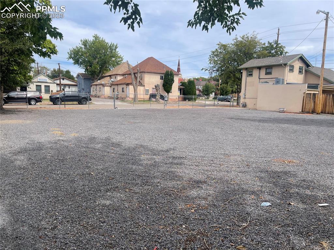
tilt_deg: -6.4
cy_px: 125
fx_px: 241
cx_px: 167
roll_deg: -1.7
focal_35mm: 25
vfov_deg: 54.8
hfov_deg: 69.4
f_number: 1.6
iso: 32
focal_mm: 5.1
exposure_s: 1/3003
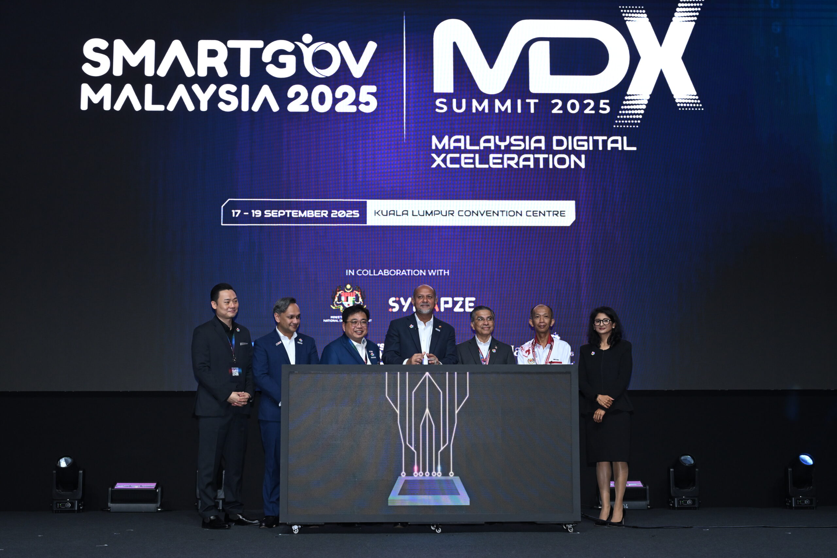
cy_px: 279
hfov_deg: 40.3
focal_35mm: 49
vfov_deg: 27.5
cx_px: 418
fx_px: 1139
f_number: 5.6
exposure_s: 1/100
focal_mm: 49
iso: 1600
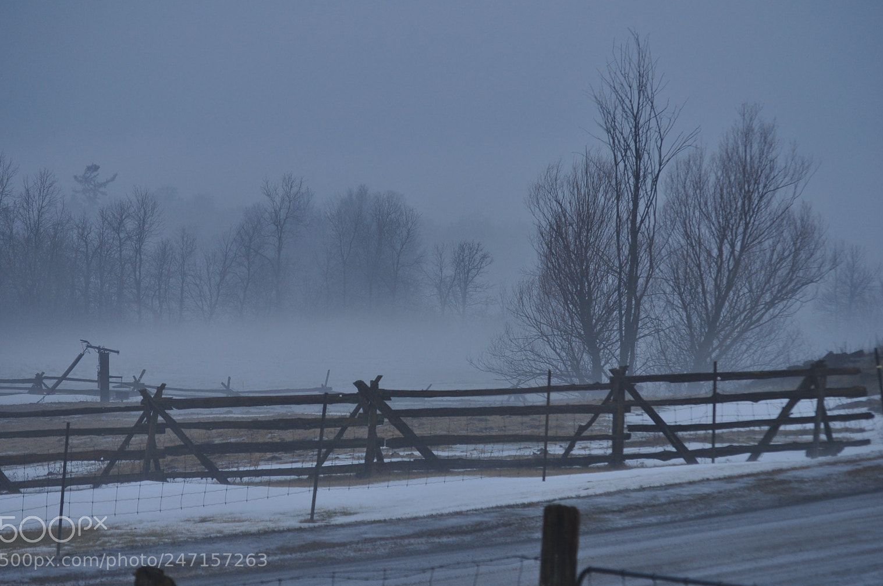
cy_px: 297
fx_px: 5232
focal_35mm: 214
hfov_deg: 9.6
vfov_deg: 6.4
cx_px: 428
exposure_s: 1/200
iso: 200
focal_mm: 135
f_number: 7.1
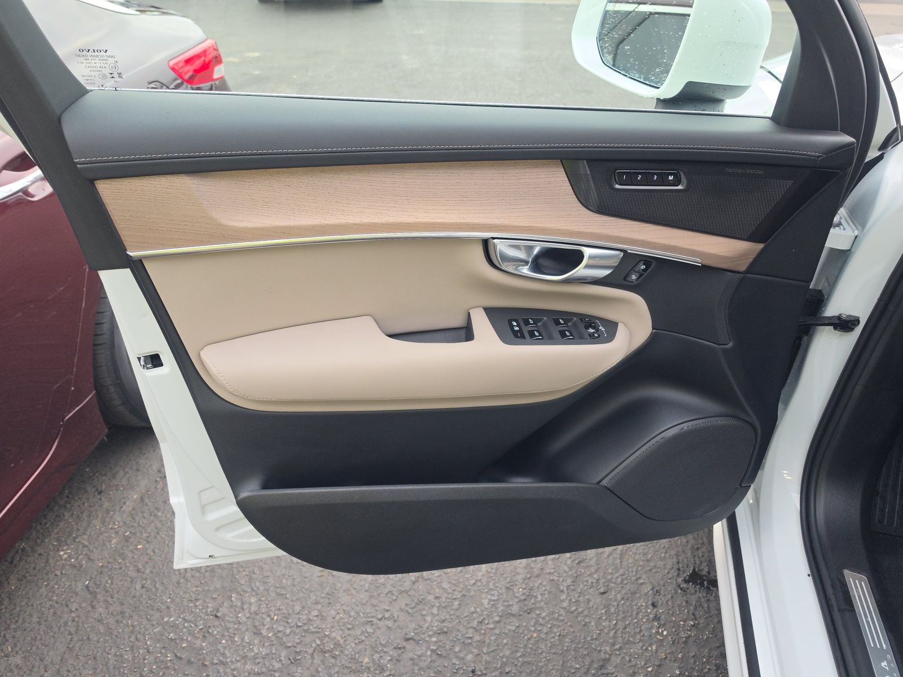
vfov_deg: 58.9
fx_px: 600
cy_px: 338
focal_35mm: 23
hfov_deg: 73.9
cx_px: 452
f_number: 1.4
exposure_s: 1/119
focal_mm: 6.5
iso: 71
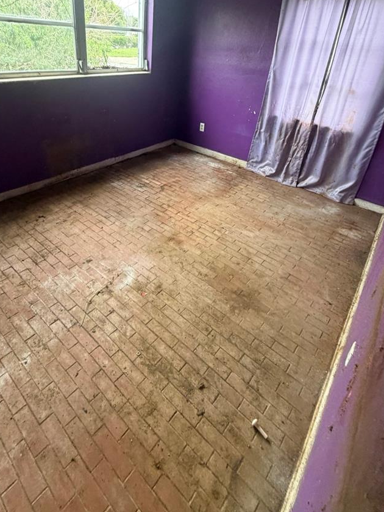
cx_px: 169
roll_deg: -5.1
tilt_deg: -26.1
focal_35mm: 20
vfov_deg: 79.5
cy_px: 177
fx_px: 296
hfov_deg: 65.7
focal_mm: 2.22
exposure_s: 1/78
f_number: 2.2
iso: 320
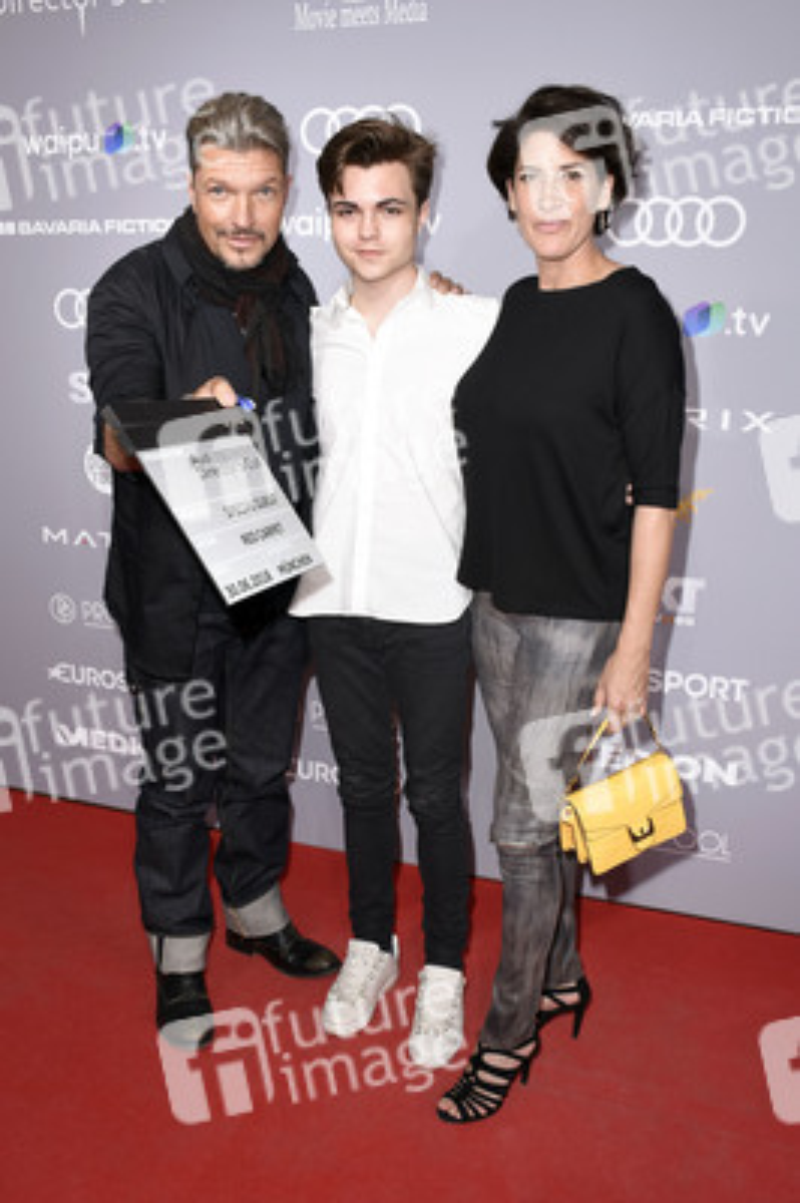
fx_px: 1102
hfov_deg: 39.9
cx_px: 400
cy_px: 602
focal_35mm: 33
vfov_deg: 57.3
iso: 250
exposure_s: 1/160
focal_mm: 22
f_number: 6.3
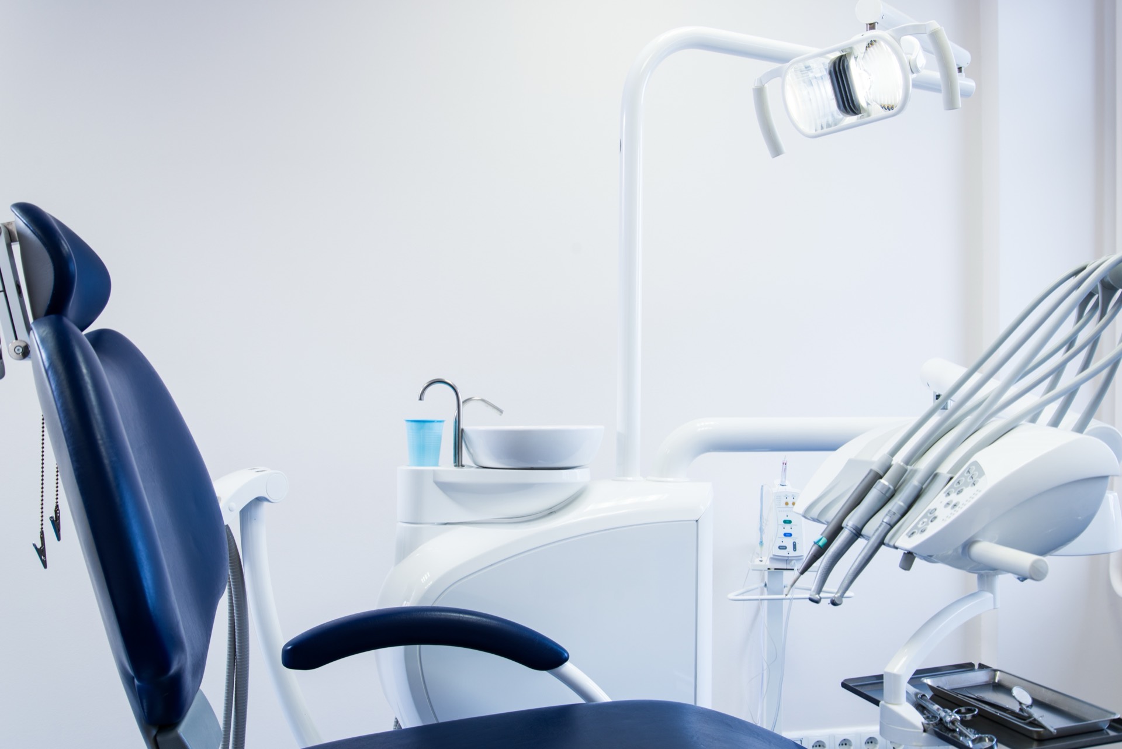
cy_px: 374
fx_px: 1091
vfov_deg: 37.9
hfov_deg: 54.4
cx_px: 561
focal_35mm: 35
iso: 100
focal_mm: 35
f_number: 8
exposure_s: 1/10
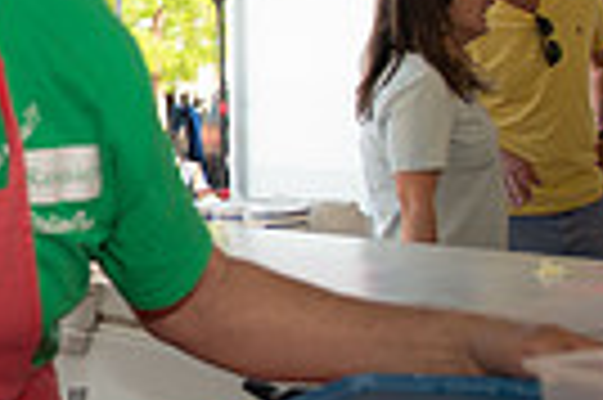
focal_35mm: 95
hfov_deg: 18.9
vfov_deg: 14.4
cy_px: 184
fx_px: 1589
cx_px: -297
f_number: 3.2
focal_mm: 22
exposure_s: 1/160
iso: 250
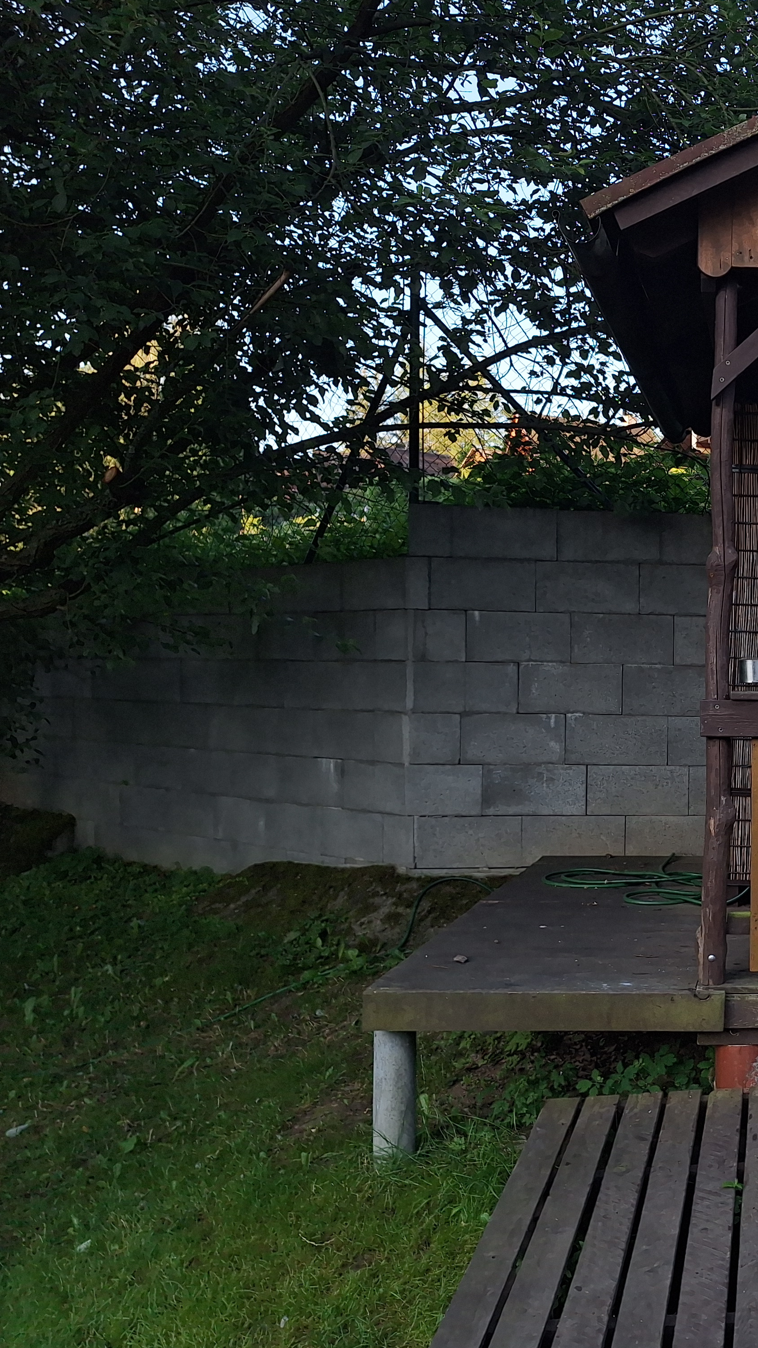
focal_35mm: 34
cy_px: 674
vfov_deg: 58.0
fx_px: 1215
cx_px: 865
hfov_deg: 30.4
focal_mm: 5.54
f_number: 1.8
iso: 40
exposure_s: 1/348
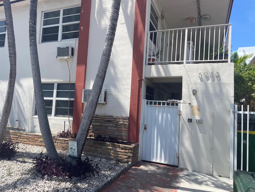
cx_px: 128
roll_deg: -2.0
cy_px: 96
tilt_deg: +4.7
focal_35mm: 26
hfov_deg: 67.3
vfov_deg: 53.1
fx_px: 192
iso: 32
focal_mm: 4.2
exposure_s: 1/2747
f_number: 1.6
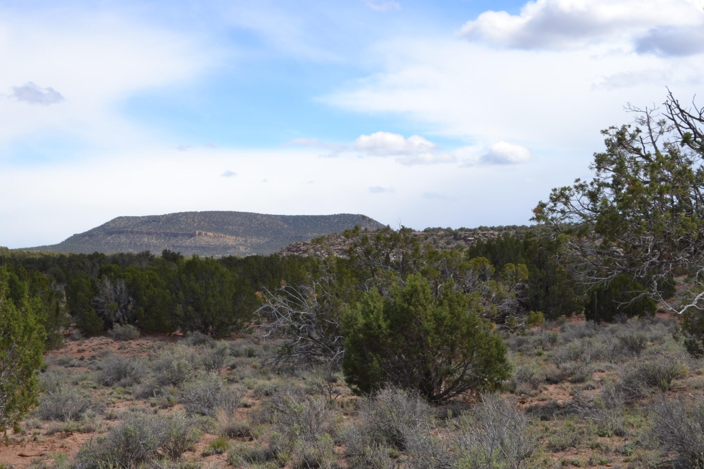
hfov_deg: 29.0
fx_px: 1349
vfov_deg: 19.7
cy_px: 250
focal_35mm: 69
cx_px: 218
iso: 100
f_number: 9
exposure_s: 1/200
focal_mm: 32
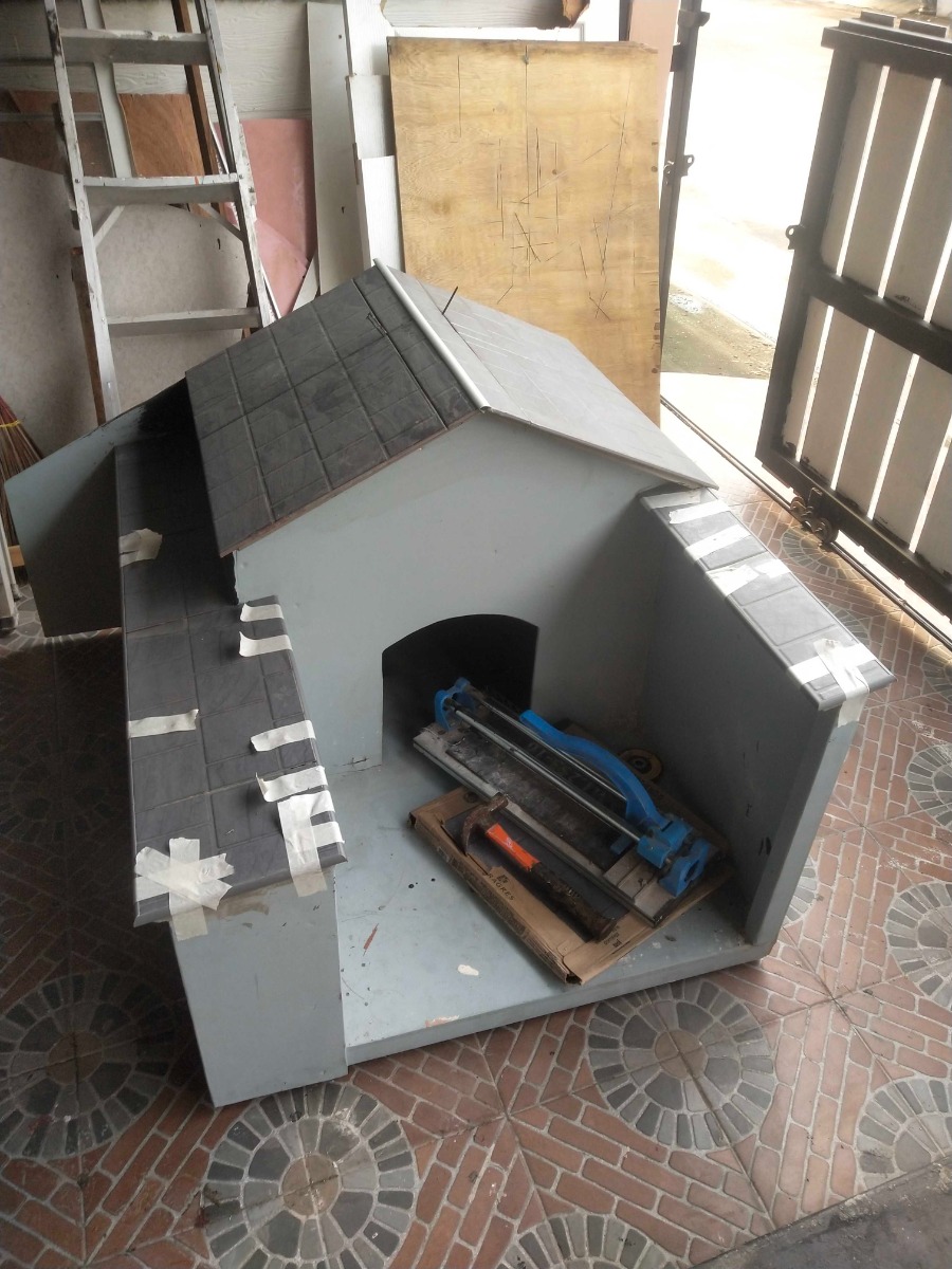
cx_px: 476
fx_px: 1100
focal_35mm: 30
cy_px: 634
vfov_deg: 60.0
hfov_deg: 46.8
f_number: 1.8
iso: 59
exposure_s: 1/135
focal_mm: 3.95
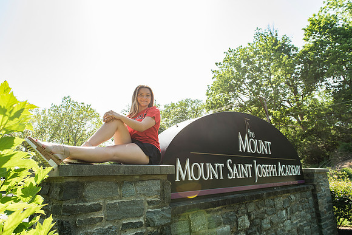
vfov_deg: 53.2
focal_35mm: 24
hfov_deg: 73.7
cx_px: 176
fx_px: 235
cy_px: 118
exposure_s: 1/400
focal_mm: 24
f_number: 5.6
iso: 320
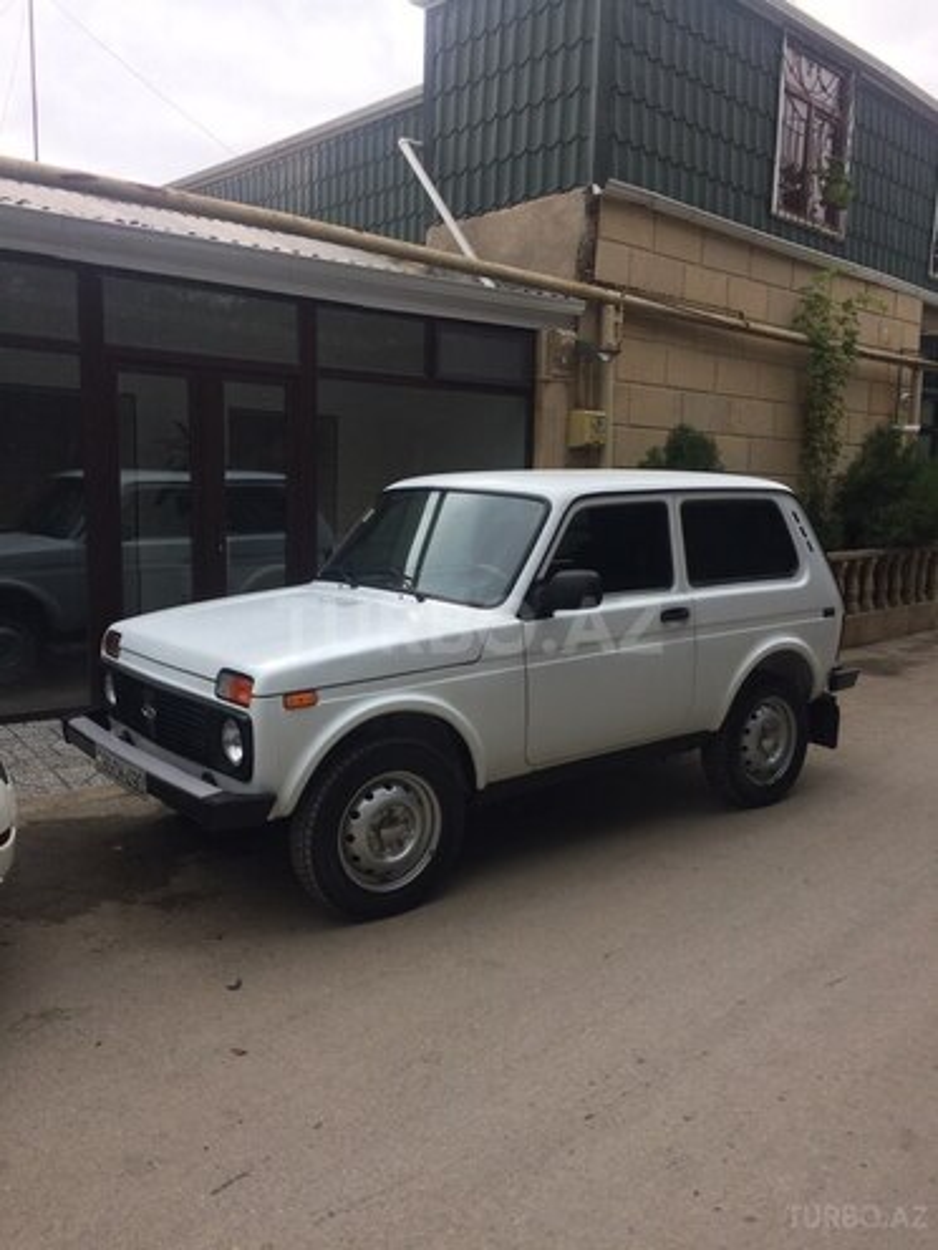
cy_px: 625
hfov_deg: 48.2
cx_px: 469
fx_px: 1048
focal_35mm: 29
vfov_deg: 61.7
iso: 32
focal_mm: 4.15
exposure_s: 1/547
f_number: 2.2
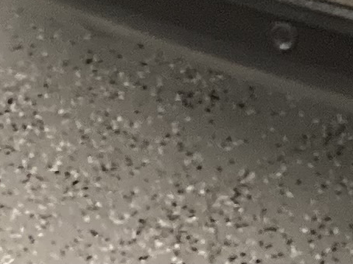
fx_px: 2273
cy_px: -685
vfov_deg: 5.9
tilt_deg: -17.7
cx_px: 628
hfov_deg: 8.5
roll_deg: -0.3
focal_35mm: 223
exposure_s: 1/40
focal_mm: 3.3
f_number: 2.4
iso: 320
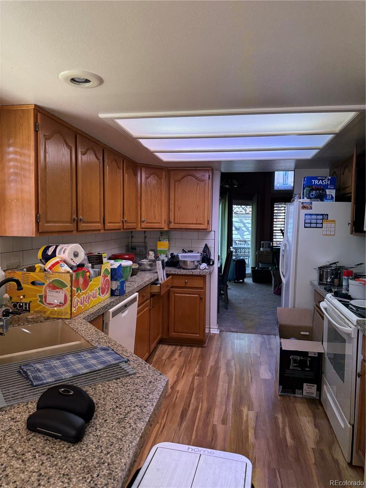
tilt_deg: -4.9
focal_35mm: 24
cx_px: 183
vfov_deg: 71.6
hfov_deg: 56.8
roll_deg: -1.4
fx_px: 338
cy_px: 244
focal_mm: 6.76
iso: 160
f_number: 1.78
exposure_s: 1/120
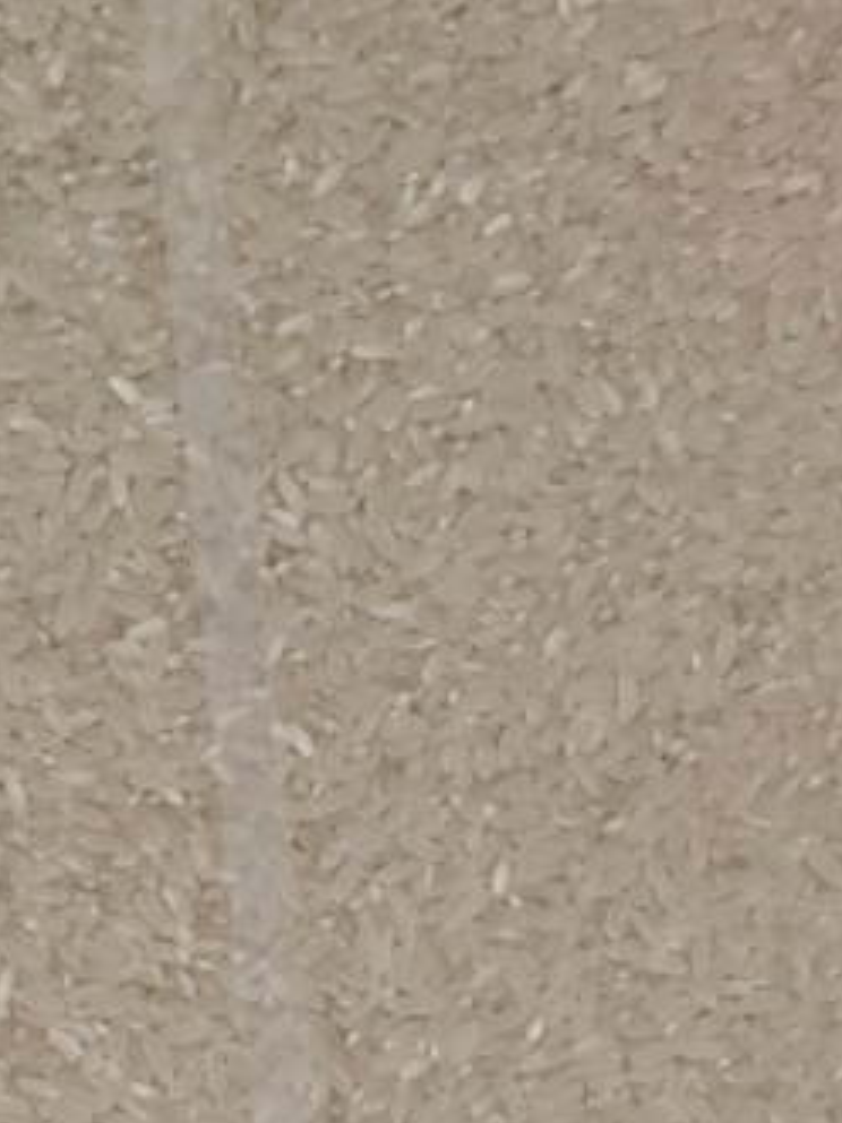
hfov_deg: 16.0
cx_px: -289
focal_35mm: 87
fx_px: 2823
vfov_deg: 20.7
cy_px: 1427
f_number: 1.8
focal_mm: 5.58
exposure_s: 1/100
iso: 125
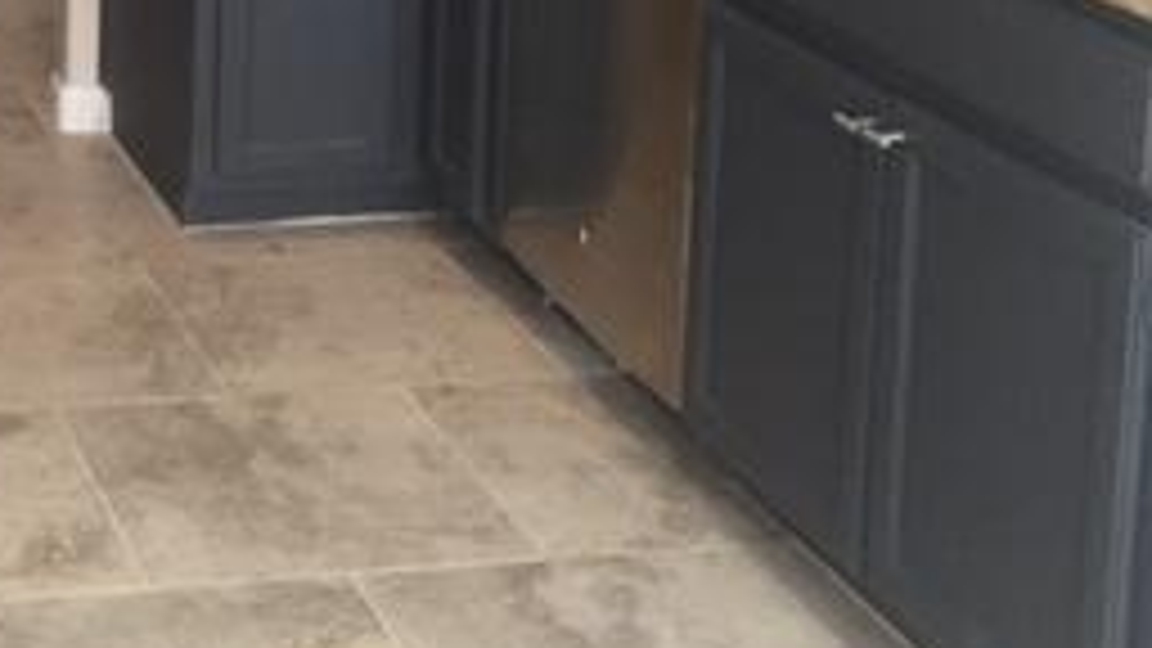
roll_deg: -1.2
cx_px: 4
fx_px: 2413
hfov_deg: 25.5
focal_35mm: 79
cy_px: -297
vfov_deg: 14.4
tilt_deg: -8.7
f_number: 2.2
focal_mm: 4.15
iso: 50
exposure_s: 1/30
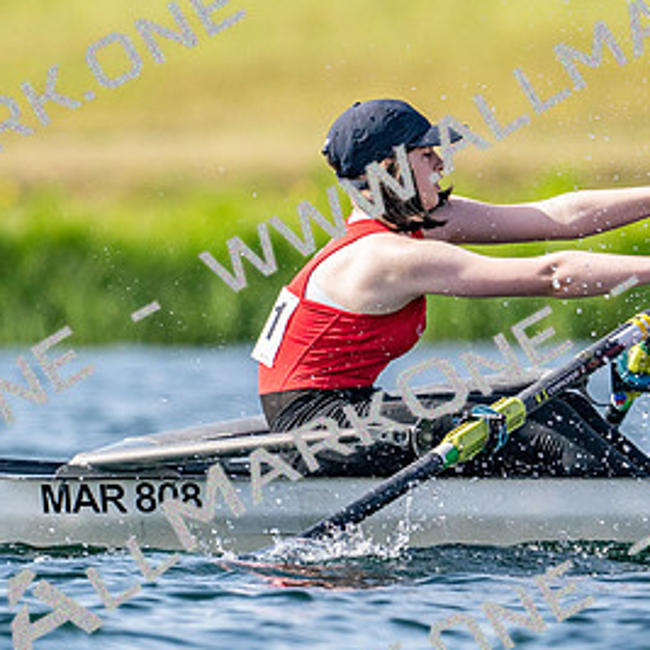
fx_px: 23475
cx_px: 499
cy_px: 299
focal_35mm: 1105
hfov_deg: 1.6
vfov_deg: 1.6
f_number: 4.5
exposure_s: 1/2500
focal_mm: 400
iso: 250
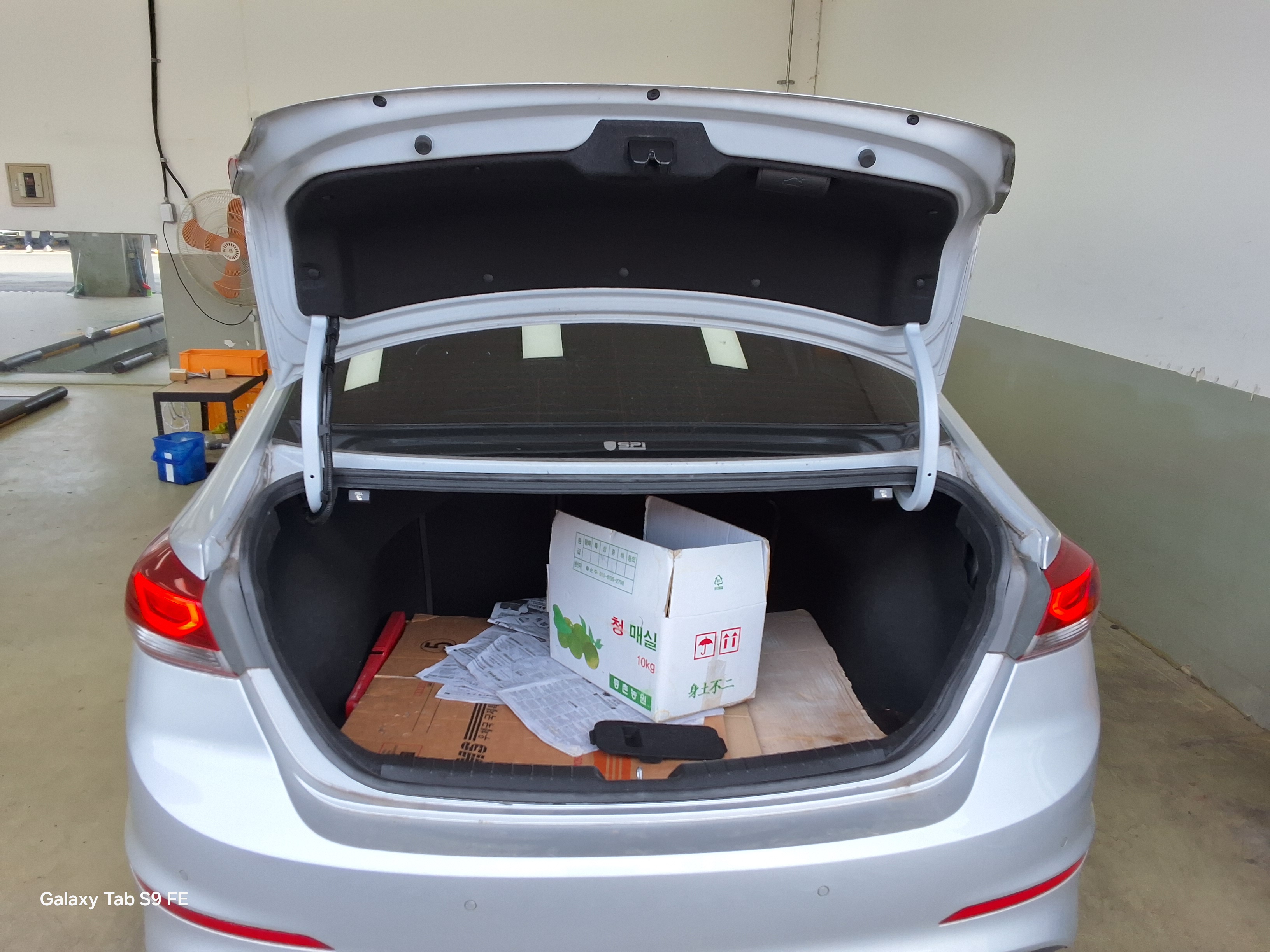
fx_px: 1027
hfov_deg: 63.4
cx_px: 635
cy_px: 476
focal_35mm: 28
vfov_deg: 49.7
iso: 32
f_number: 1.9
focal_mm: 2.91
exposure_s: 1/302
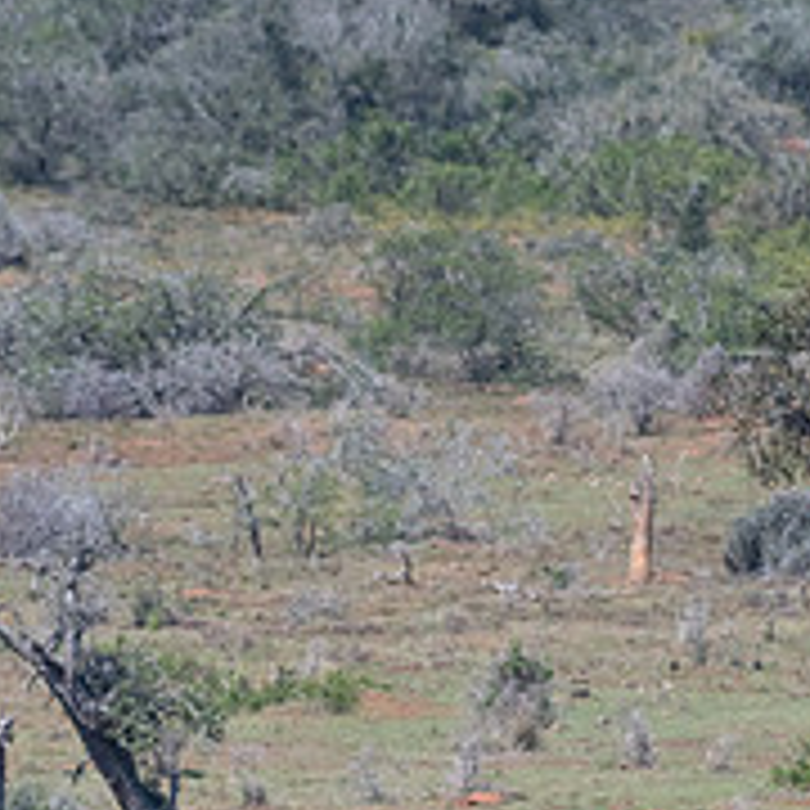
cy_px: 781
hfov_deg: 1.0
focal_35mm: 1721
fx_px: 45561
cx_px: 358
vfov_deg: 1.0
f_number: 7.1
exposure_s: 1/3200
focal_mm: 600
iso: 800
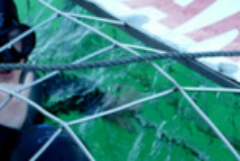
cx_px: 296
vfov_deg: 9.8
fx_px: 908
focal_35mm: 136
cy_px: 254
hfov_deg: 14.5
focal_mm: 12.64
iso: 125
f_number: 3.1
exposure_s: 1/160
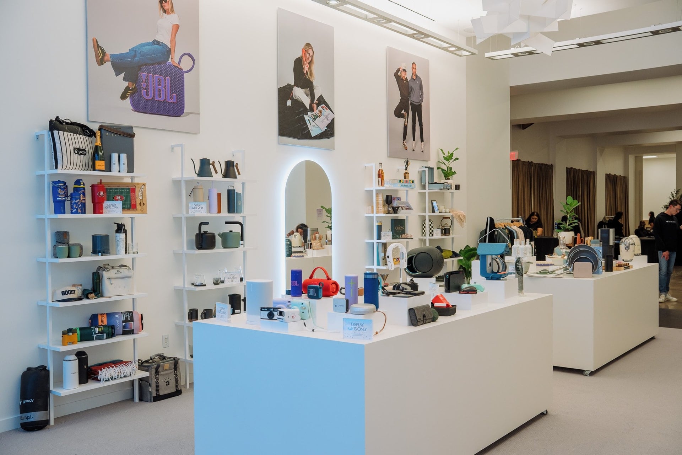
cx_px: 341
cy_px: 228
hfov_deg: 54.4
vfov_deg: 37.9
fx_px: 663
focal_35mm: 35
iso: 640
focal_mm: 35
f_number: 5.6
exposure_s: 1/40
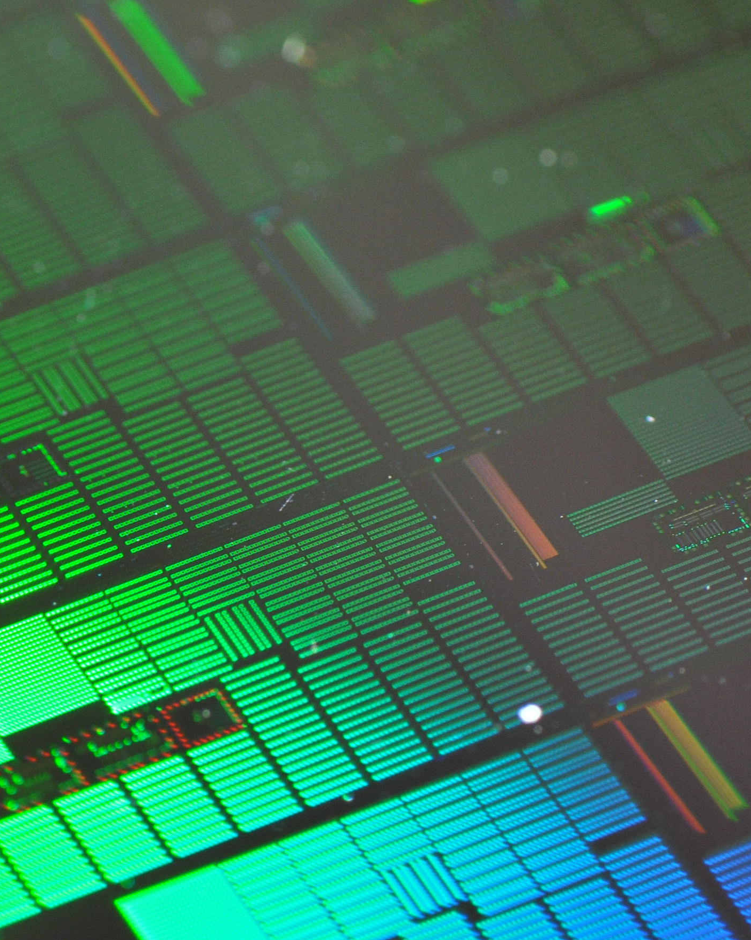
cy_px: 431
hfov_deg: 5.0
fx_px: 8560
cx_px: -212
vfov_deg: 6.3
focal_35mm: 308
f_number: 10
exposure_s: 1/125
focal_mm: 90
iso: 400
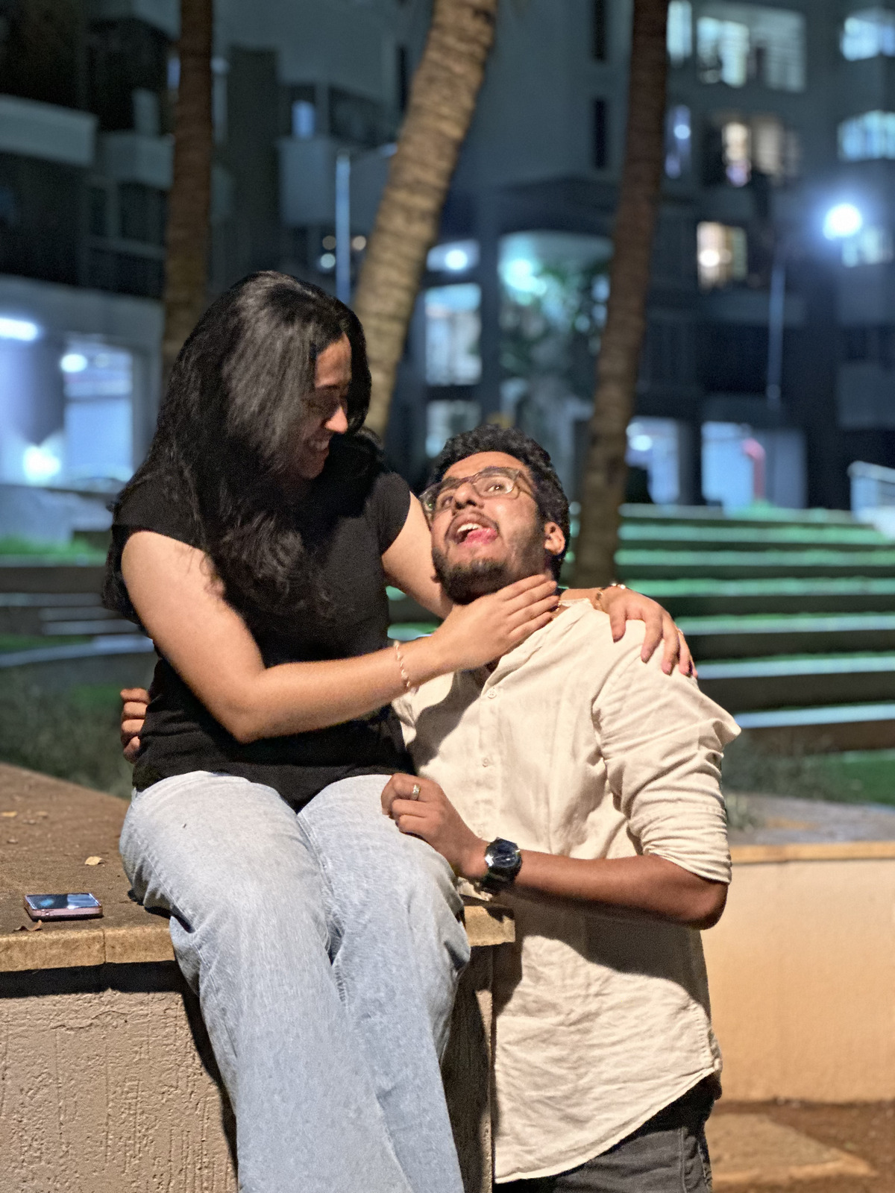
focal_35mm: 77
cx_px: 448
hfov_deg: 19.1
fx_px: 2654
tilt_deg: +0.6
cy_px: 596
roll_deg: +0.5
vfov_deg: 25.3
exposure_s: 1/14
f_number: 2.8
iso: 800
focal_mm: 9
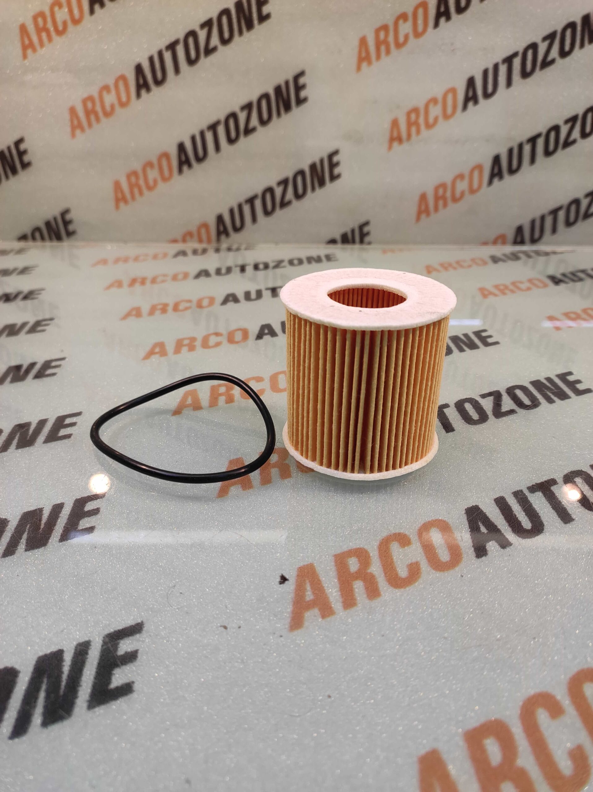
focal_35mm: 17
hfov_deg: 74.7
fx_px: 389
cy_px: 396
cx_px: 296
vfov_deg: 91.1
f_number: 1.79
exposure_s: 1/50
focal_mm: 4.74
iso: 221
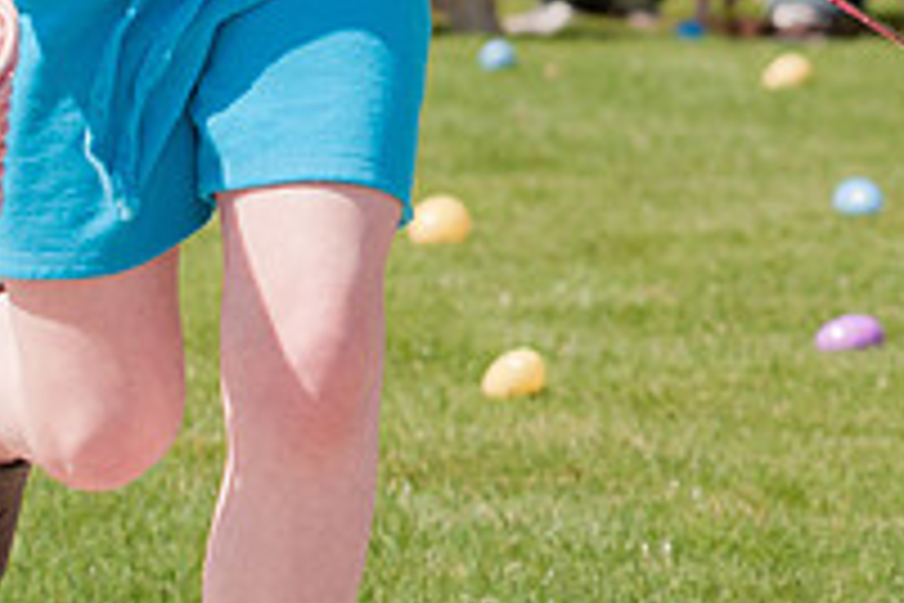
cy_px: 29
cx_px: 796
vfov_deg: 4.0
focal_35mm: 346
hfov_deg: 5.9
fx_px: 8688
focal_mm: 80
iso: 200
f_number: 5
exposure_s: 1/1000
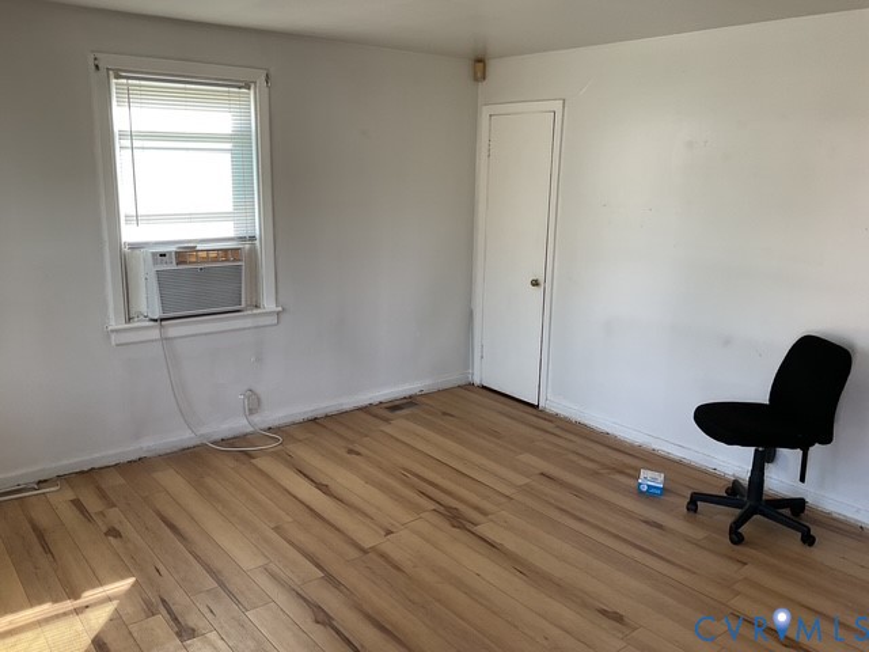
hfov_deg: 61.7
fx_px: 728
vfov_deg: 48.2
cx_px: 434
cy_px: 326
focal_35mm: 29
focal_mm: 3
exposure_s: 1/60
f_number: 1.8
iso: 40
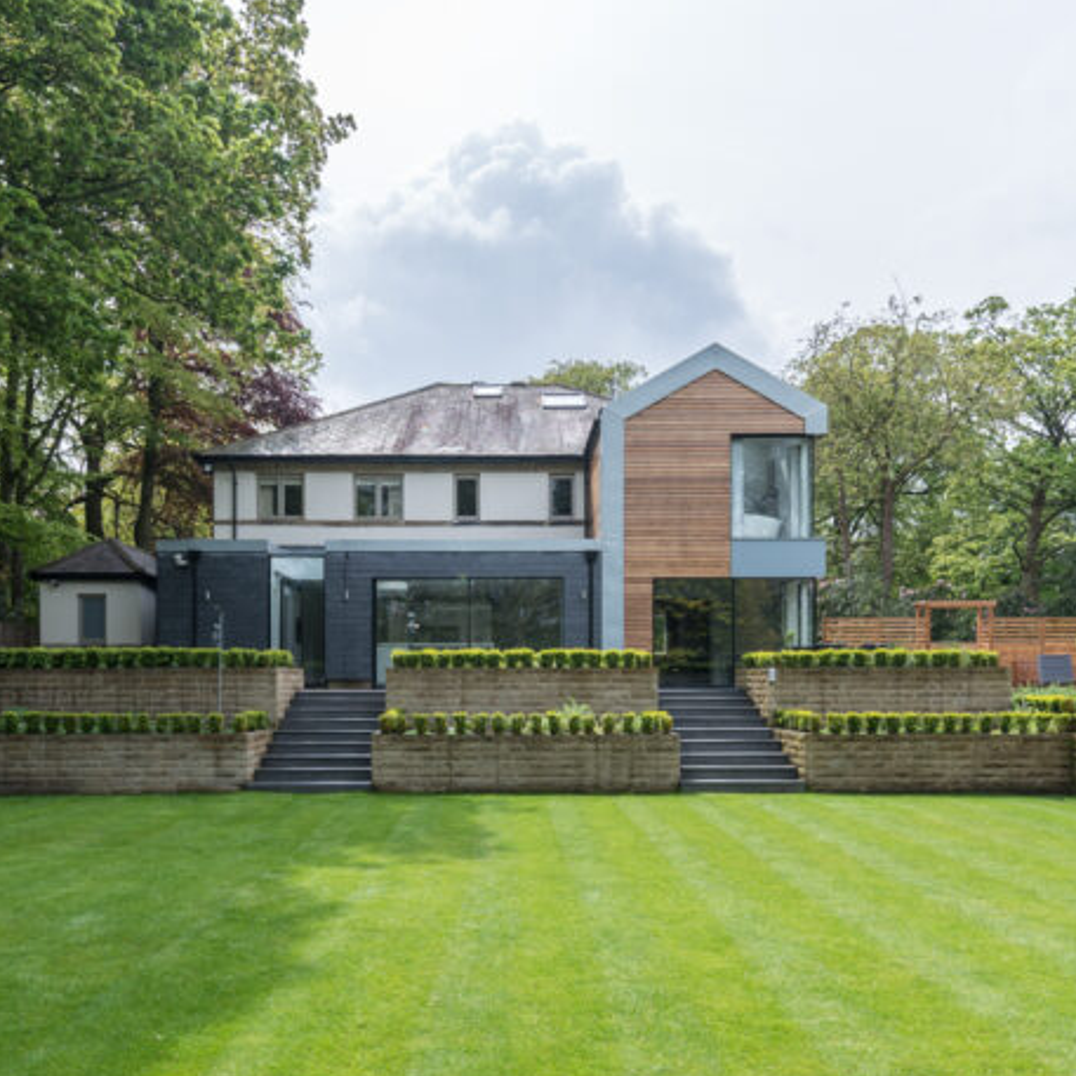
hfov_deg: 55.5
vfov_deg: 54.9
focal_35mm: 29
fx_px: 1020
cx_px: 480
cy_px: 680
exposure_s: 1/160
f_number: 9
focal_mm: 15
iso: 100
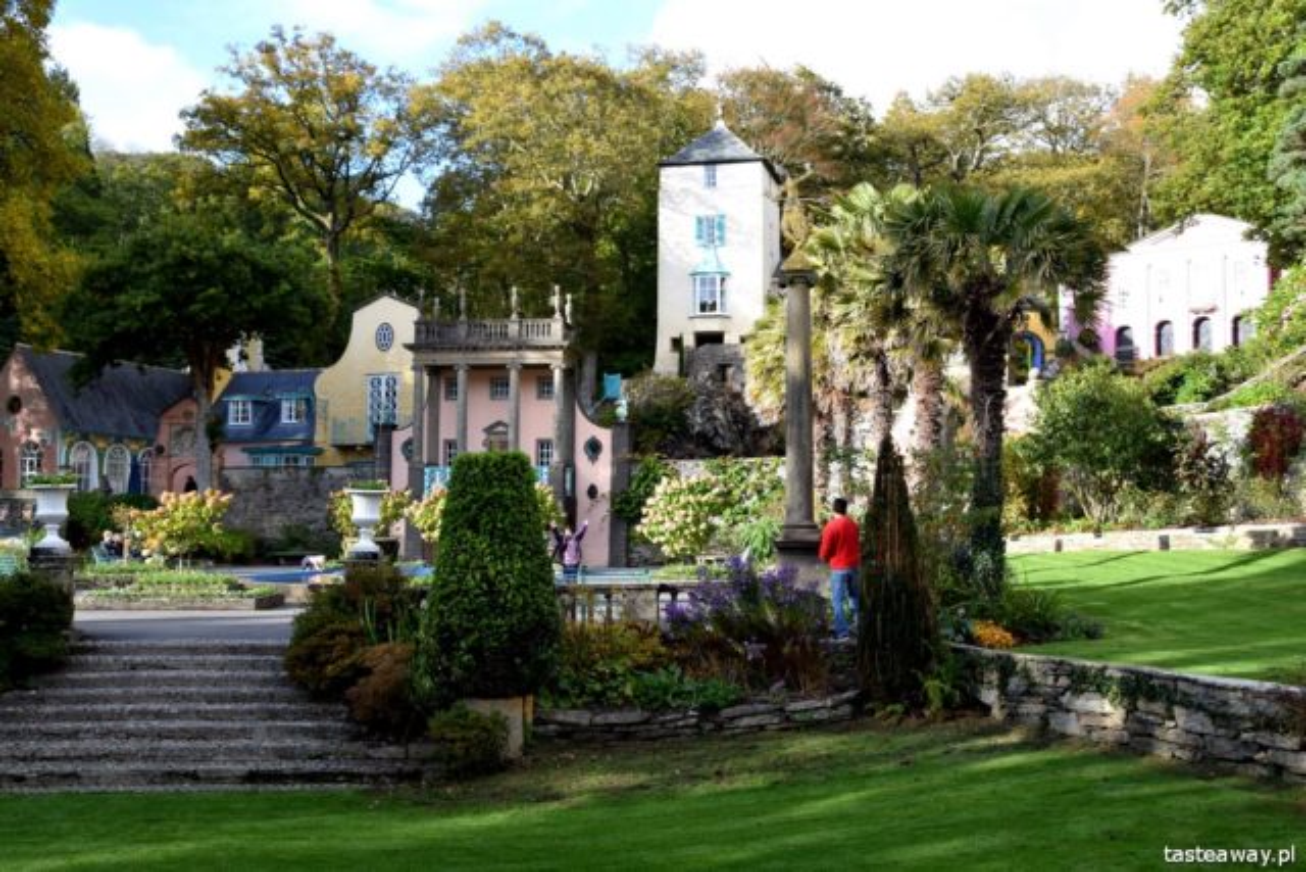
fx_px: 1524
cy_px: 436
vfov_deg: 31.9
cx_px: 653
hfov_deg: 46.4
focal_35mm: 42
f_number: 8
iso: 400
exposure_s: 1/250
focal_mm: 28
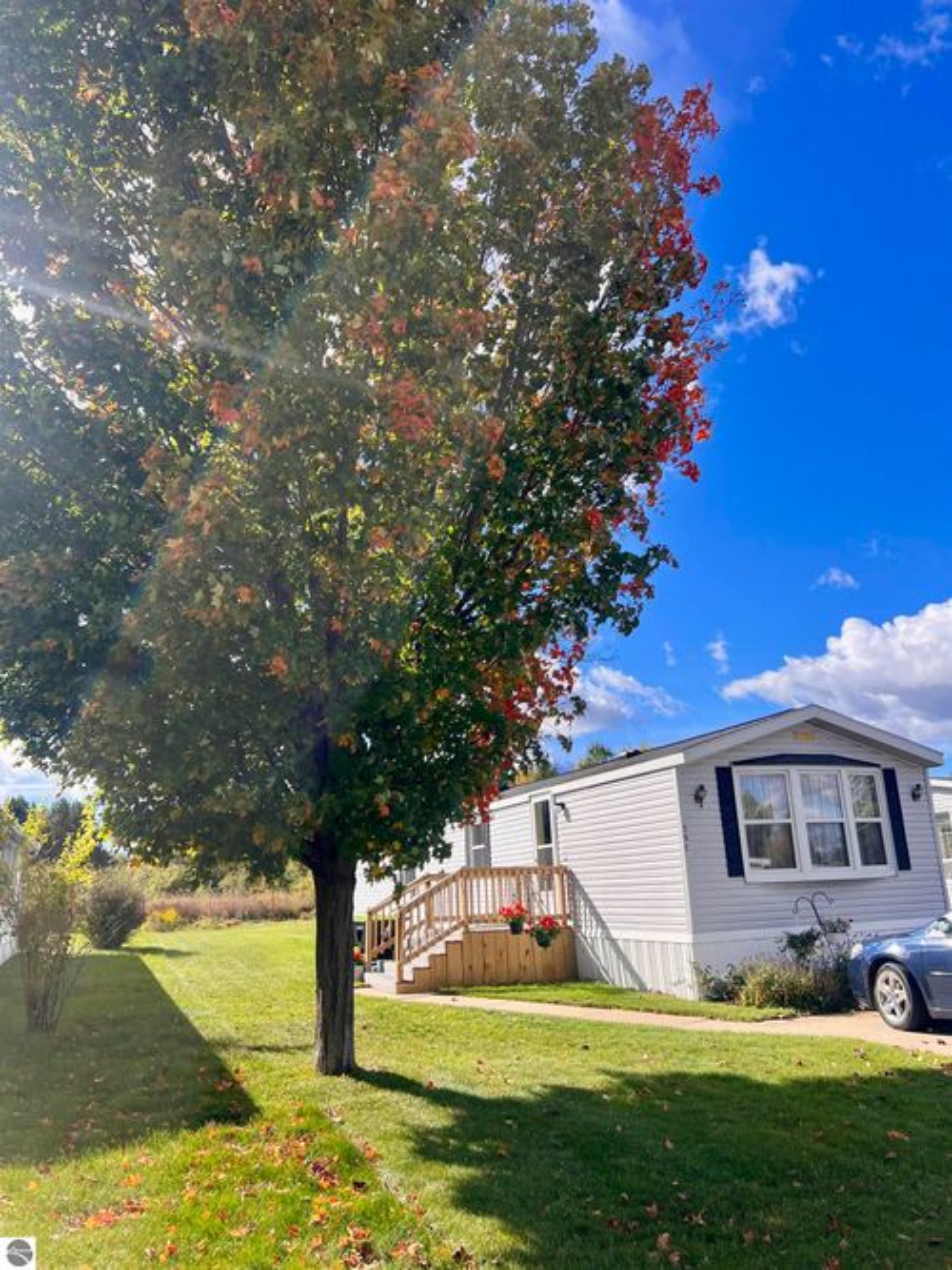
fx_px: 954
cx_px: 476
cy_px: 635
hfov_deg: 53.0
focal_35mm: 26
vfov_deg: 67.3
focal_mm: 5.7
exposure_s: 1/2404
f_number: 1.5
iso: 50
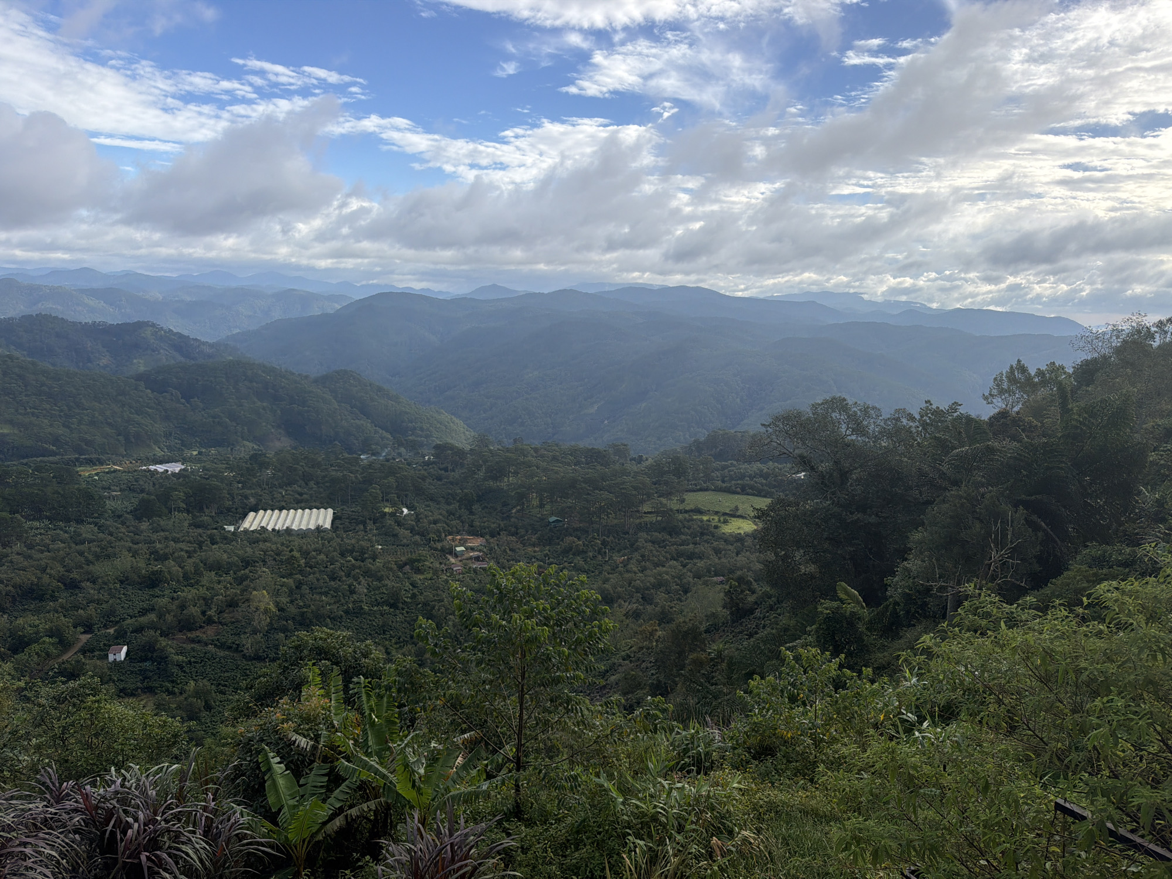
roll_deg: -1.5
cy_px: 440
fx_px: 813
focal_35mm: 24
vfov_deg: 56.8
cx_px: 586
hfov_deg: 71.6
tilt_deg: -8.8
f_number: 1.78
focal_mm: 6.76
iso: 80
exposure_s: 1/3145
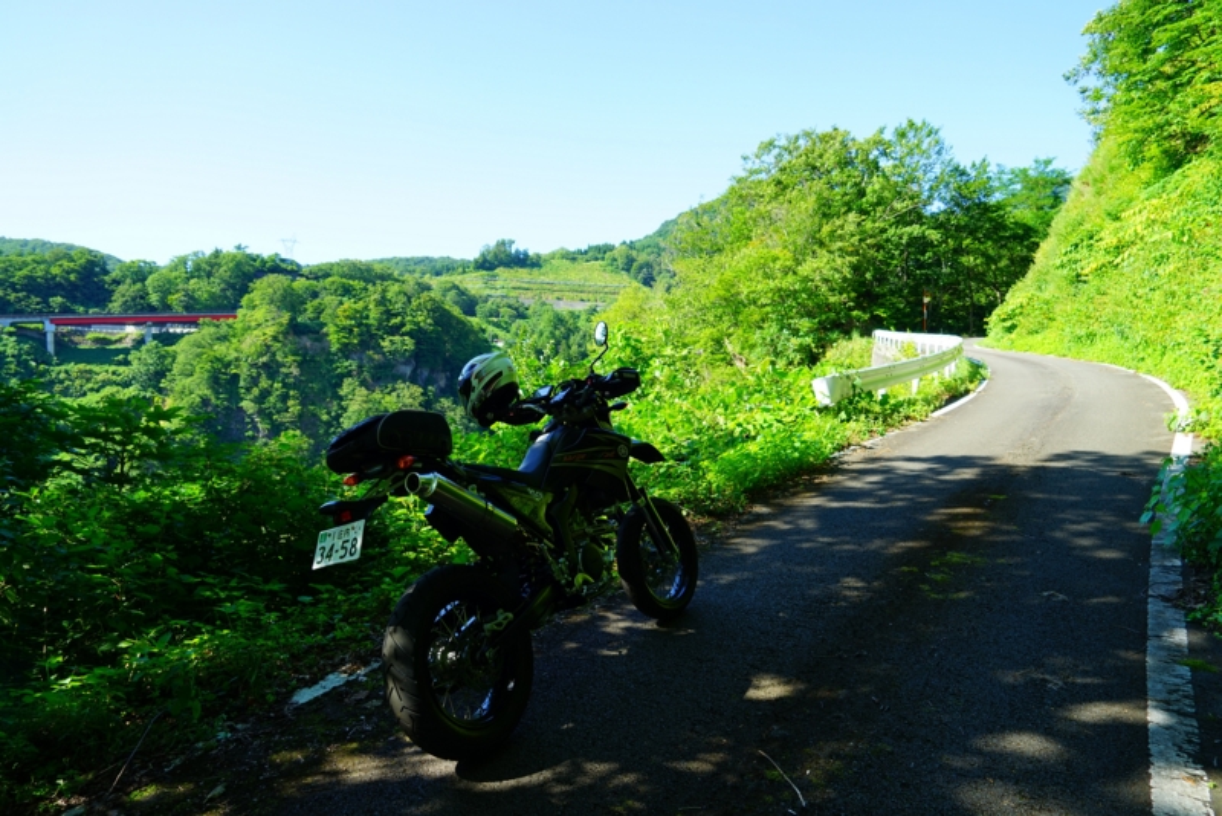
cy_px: 408
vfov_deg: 53.2
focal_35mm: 24
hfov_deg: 73.7
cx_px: 611
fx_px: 815
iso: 100
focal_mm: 24
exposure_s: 1/80
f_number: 6.3
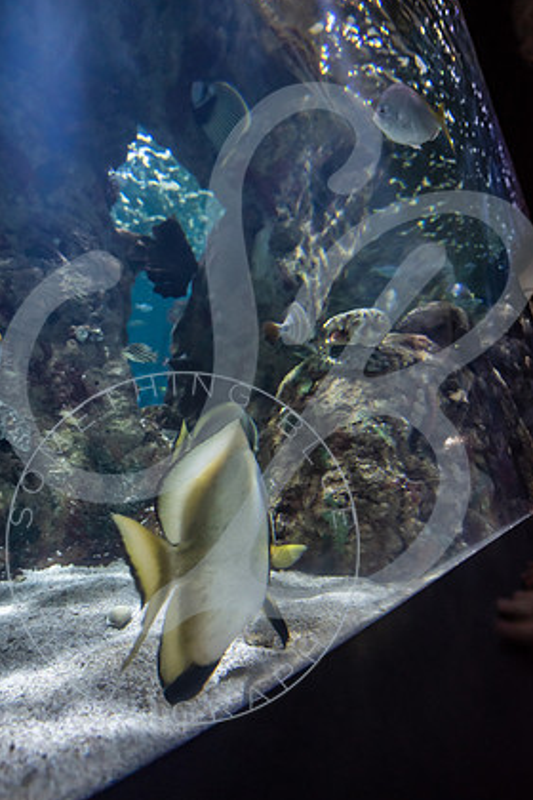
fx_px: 333
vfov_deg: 100.4
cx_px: 268
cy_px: 404
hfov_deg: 77.3
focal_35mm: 15
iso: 2000
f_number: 2.8
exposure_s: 1/320
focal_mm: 14
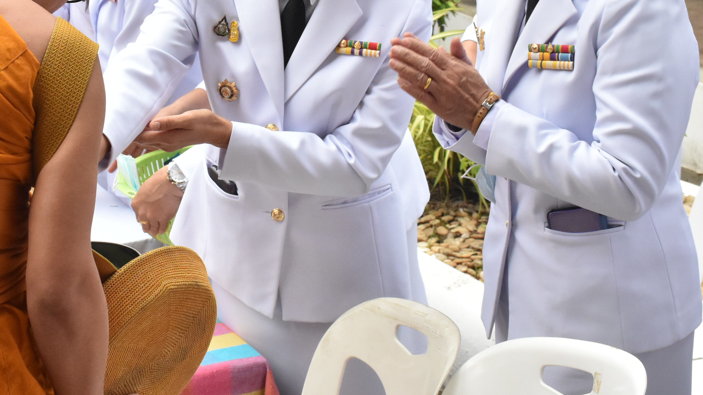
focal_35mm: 93
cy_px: 69
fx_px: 1731
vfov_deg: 13.0
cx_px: 235
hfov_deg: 22.9
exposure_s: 1/320
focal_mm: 35
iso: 2000
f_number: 9
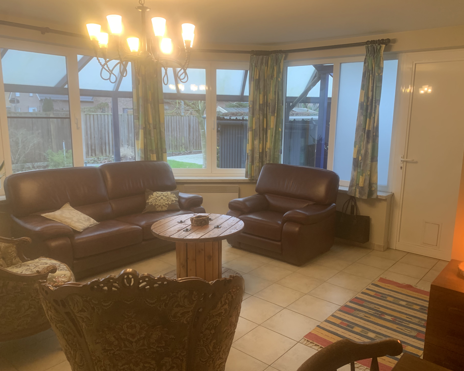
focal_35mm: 28
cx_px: 249
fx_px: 385
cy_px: 192
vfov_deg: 51.5
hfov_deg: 62.1
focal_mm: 4.25
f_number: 1.8
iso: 160
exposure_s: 1/50
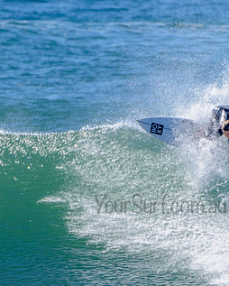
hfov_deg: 0.9
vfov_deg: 1.1
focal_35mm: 1691
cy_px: 302
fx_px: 14312
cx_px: -61
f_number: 5.6
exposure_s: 1/2000
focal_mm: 500
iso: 180
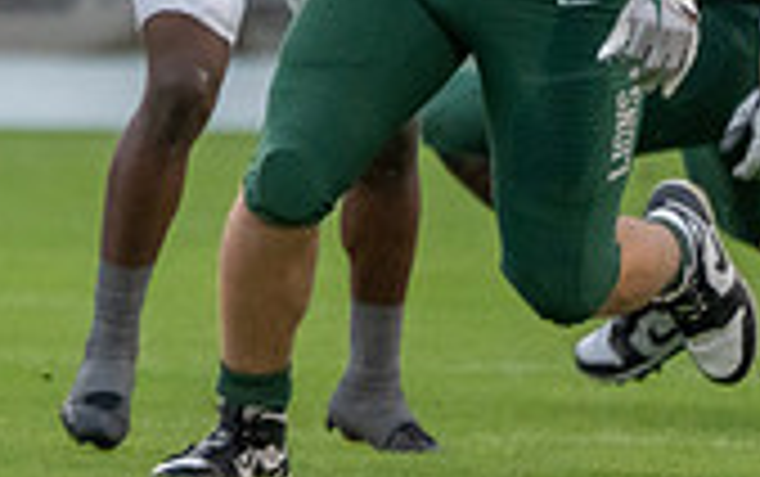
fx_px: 36366
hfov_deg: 1.2
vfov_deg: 0.8
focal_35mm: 1754
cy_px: -216
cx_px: -493
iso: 2500
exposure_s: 1/1250
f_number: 5.6
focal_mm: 400
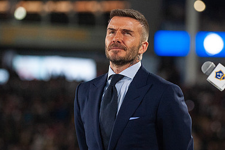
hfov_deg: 9.8
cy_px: 87
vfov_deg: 6.5
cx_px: 125
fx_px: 1311
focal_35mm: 210
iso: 3200
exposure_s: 1/2000
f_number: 2.8
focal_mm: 135
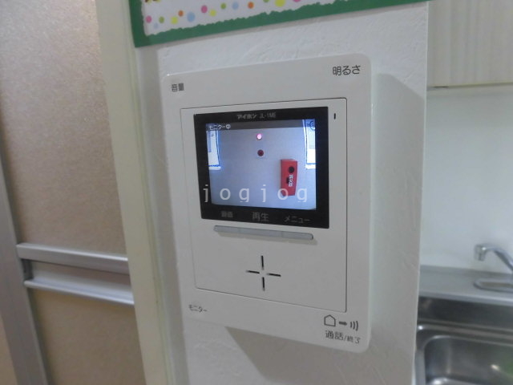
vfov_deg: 56.8
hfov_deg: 71.6
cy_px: 192
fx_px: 356
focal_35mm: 24
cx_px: 256
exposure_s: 1/40
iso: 250
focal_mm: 4.3
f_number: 3.1
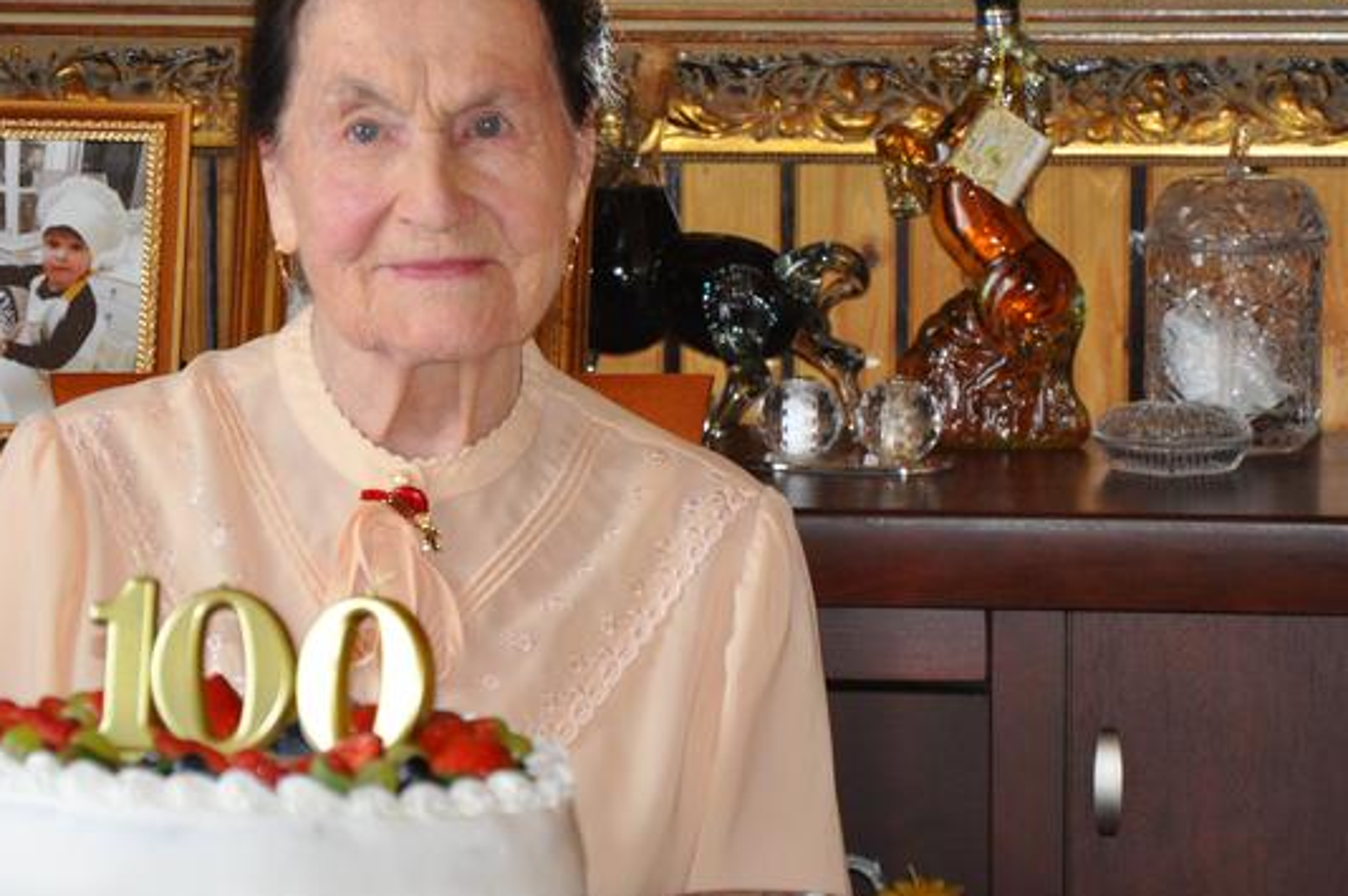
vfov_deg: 5.8
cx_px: 500
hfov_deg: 8.7
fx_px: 8819
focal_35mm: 236
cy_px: 372
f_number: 5.6
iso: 800
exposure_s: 1/60
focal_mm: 105
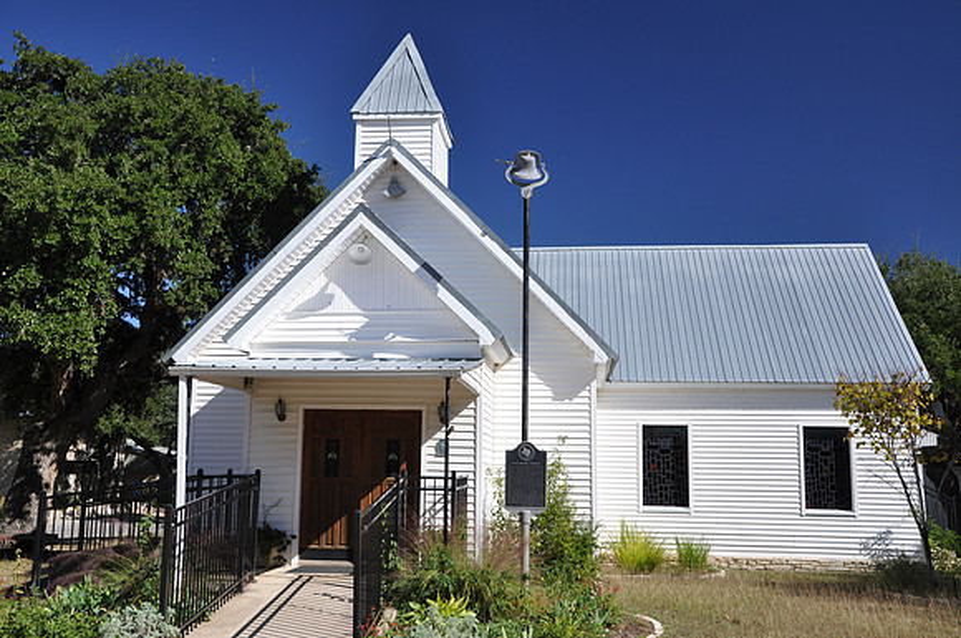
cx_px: 480
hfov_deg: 53.2
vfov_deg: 36.8
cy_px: 319
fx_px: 960
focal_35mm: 36
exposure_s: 1/250
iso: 200
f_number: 8
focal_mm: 24
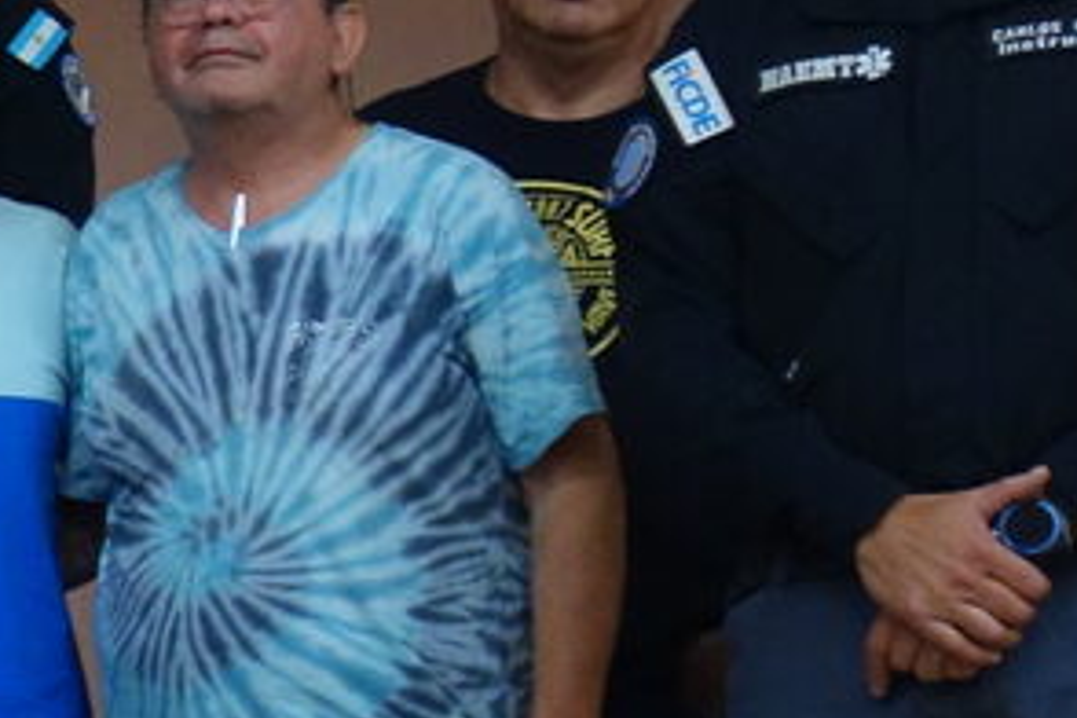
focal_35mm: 218
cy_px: 339
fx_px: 6521
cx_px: -1293
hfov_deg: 8.8
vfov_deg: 6.3
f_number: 2.8
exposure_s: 1/30
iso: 800
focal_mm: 14.75
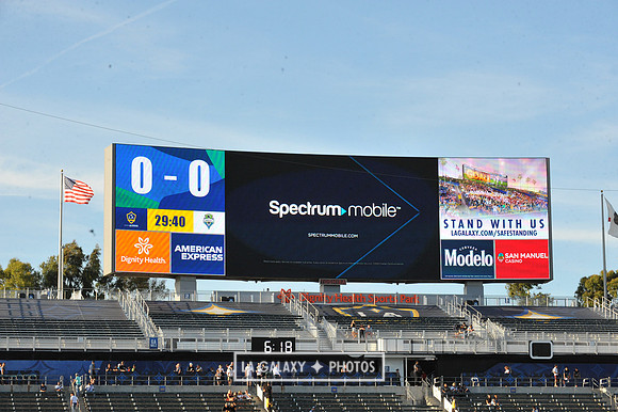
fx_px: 1801
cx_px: 309
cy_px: 206
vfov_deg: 13.0
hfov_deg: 19.5
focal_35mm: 105
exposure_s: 1/800
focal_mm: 105
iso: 1600
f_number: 14
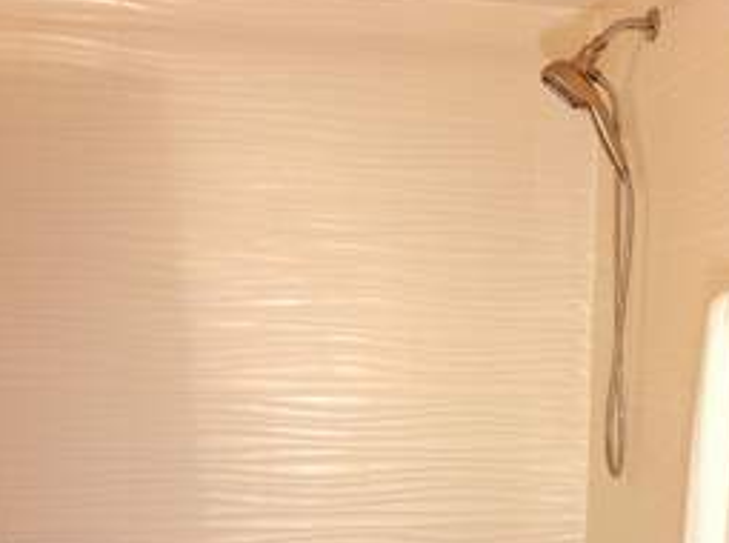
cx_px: 495
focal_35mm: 49
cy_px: 404
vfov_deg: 29.1
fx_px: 1029
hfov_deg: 38.5
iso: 100
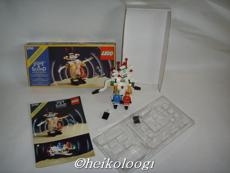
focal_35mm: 39
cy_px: 86
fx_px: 259
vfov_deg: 36.8
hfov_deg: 47.9
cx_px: 115
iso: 100
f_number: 3.5
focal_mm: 6.6
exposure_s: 1/45
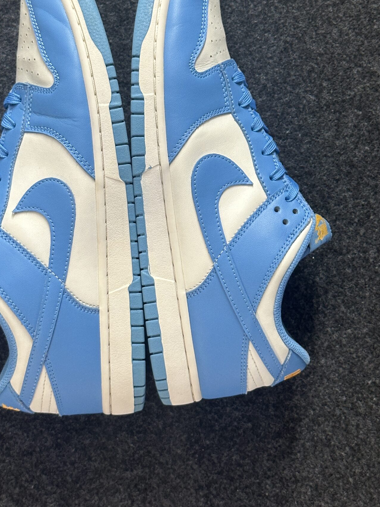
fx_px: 1054
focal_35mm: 72
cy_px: 199
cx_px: 143
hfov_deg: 20.4
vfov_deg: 27.0
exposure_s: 1/33
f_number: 1.78
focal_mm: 6.86
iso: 200
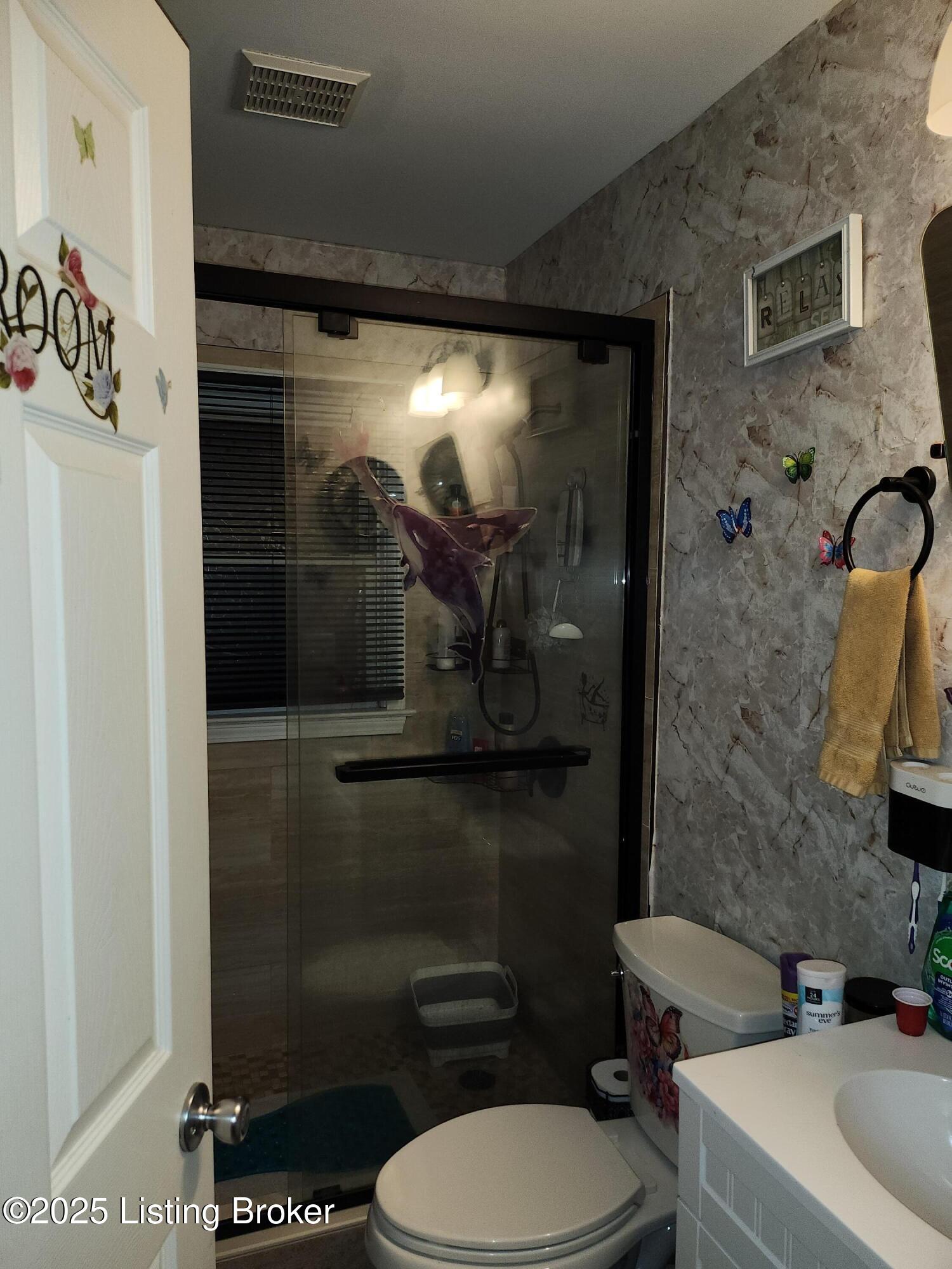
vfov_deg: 71.6
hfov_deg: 56.8
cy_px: 634
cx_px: 476
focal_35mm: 24
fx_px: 880
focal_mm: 5
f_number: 1.8
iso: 100
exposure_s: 1/24
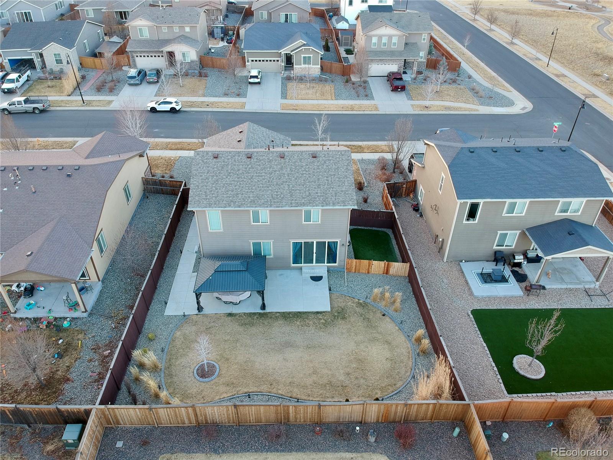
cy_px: 230
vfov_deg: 54.9
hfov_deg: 69.4
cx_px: 306
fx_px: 443
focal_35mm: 25
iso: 100
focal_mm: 4.49
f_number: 2.6
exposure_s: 1/60
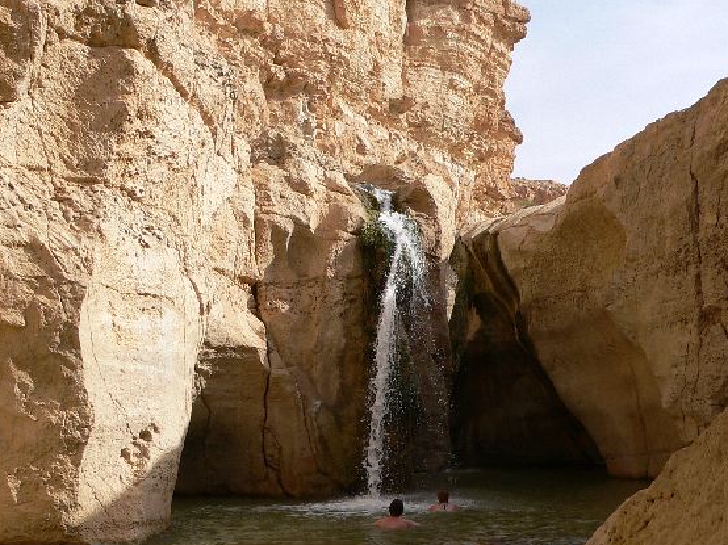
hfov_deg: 36.7
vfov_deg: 27.9
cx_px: 290
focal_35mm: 52
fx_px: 1093
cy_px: 348
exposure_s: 1/500
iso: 80
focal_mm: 6
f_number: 4
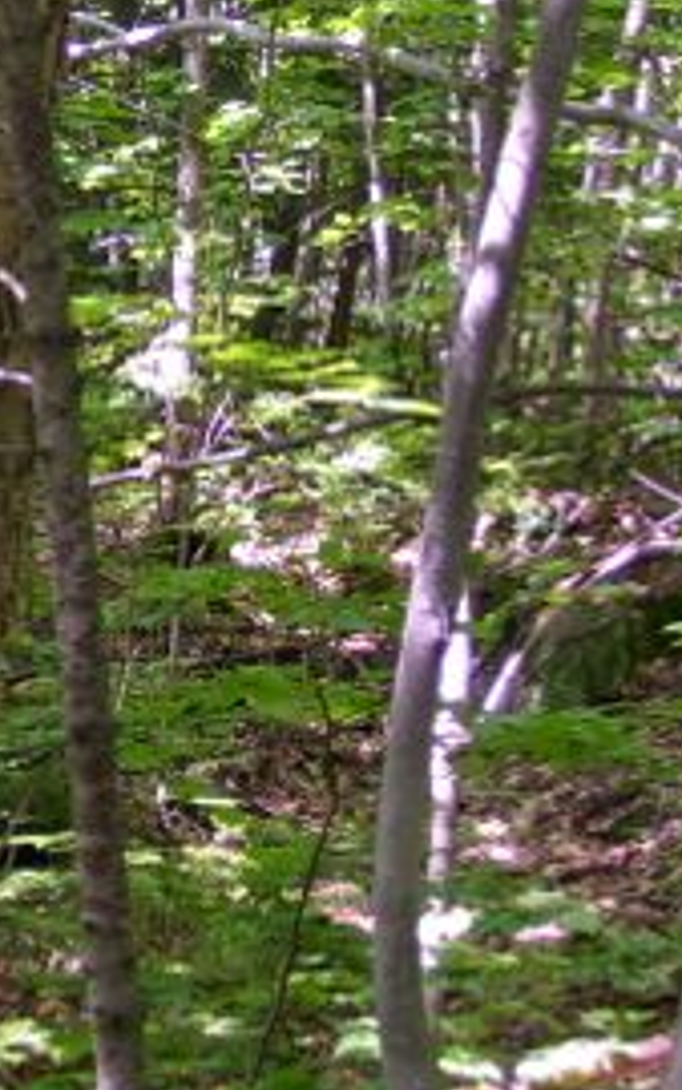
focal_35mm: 143
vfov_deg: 14.6
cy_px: 359
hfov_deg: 8.9
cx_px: -420
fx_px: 4248
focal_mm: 9.4
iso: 160
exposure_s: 1/45
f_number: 3.4
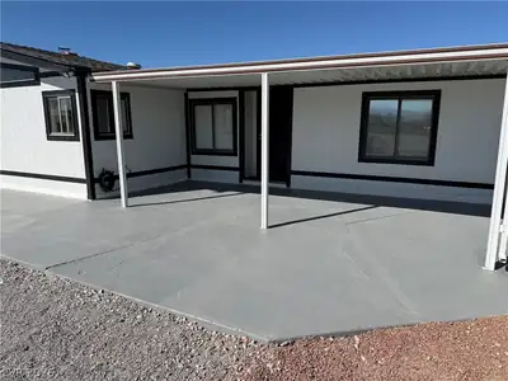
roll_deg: +0.1
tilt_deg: -10.3
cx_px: 254
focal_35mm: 24
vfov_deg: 56.8
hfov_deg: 71.6
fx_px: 352
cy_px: 190
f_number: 1.78
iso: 80
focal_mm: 6.76
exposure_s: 1/8130
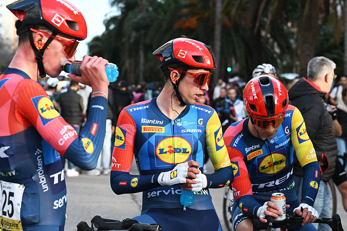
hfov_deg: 19.5
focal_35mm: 105
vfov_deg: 13.0
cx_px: 174
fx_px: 1012
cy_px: 116
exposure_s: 1/2000
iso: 3200
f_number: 4.5
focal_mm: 70
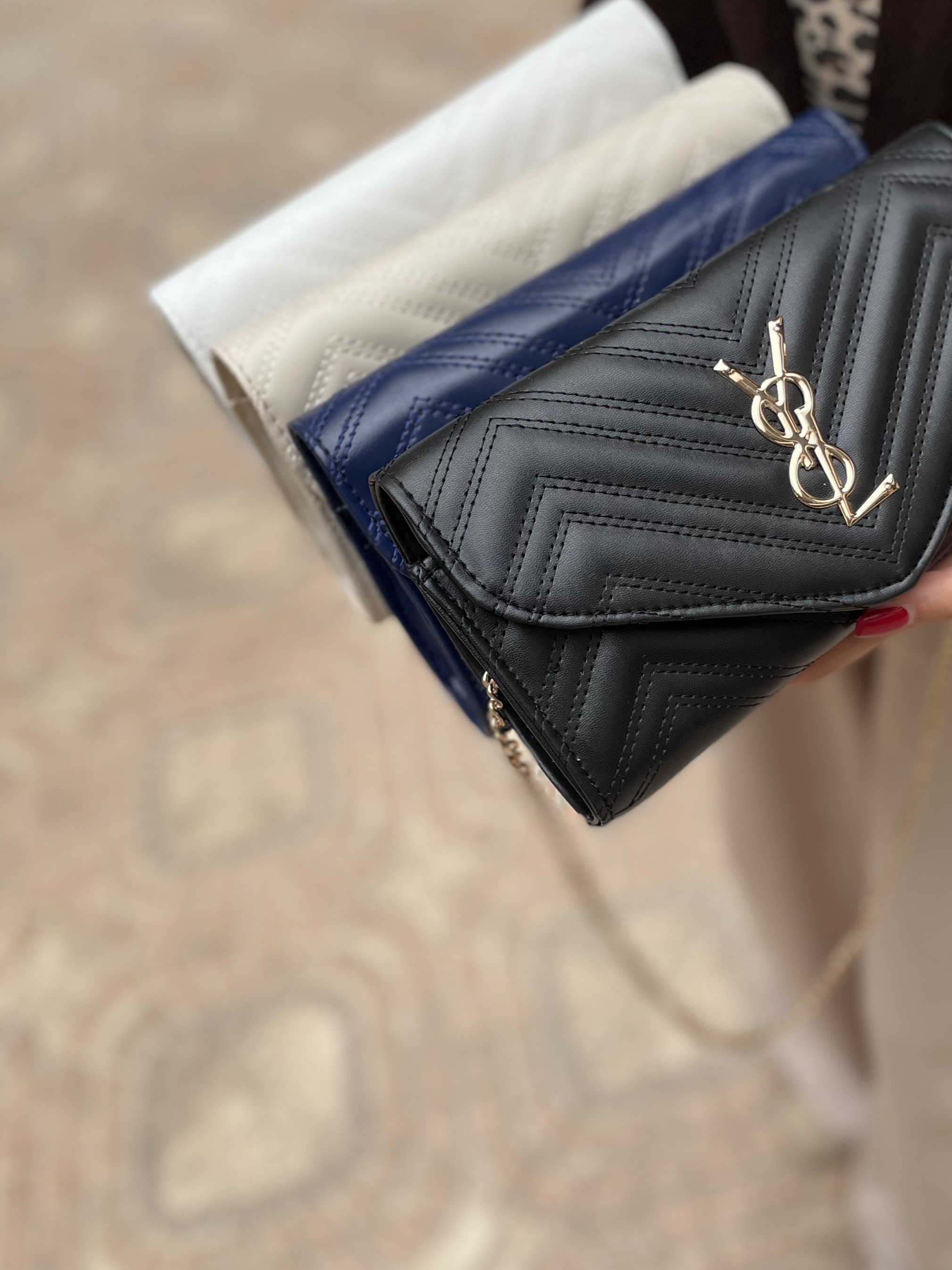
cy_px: 577
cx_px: 664
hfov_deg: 36.3
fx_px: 1430
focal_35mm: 39
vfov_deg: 47.8
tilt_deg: -47.8
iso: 40
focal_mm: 4.2
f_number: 1.6
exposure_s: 1/255
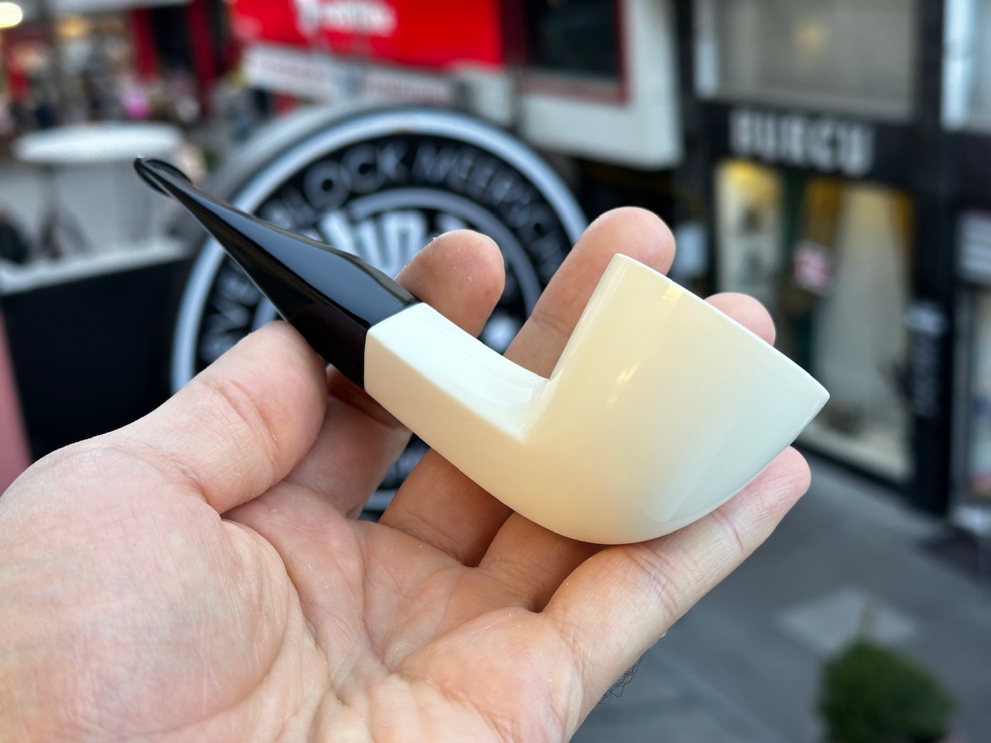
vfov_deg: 30.3
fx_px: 1374
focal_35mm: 48
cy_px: 372
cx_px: 496
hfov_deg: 39.7
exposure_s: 1/100
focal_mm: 6.86
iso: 50
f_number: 1.78
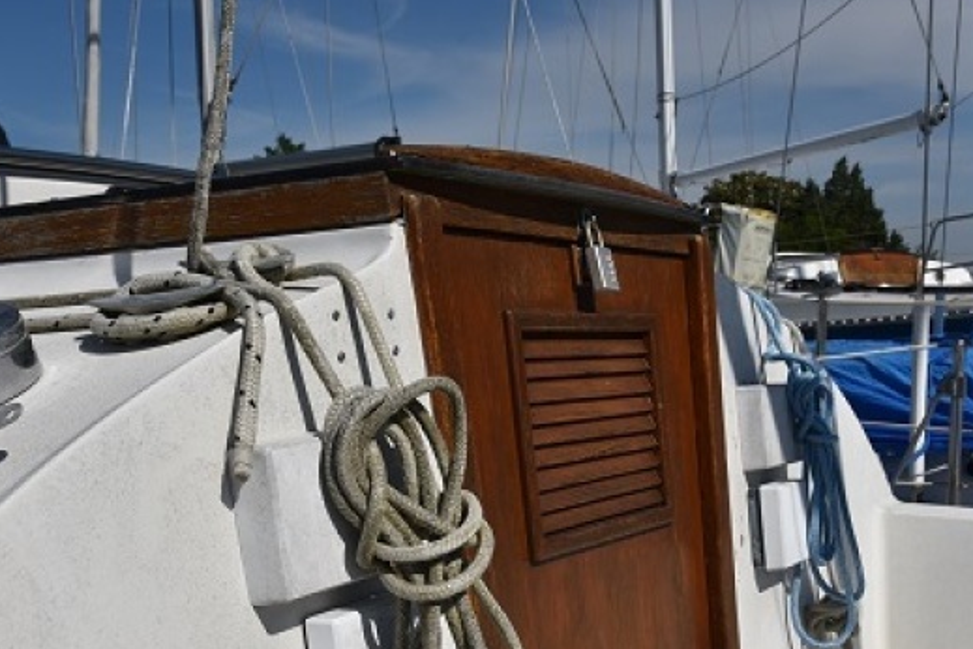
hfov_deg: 38.1
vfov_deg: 25.4
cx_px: 543
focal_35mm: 52
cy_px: 557
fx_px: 1405
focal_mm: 30
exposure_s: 1/640
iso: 200
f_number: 13
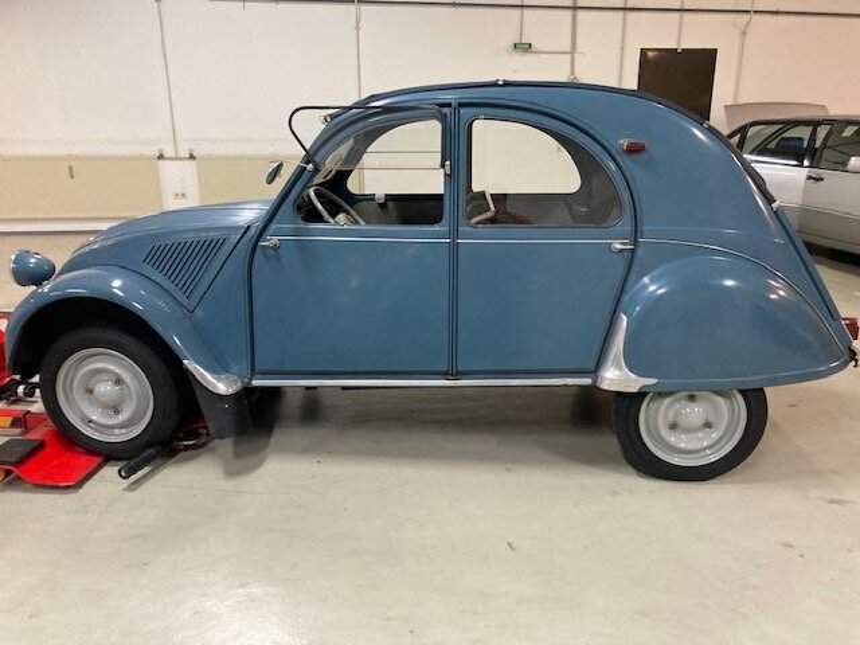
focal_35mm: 28
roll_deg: -0.1
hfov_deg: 63.4
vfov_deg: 49.7
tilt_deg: -19.8
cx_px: 430
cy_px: 322
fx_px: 696
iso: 200
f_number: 1.8
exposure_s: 1/50
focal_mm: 3.99
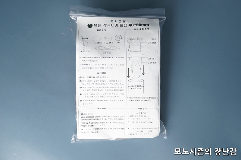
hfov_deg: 43.6
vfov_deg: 29.8
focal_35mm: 45
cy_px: 80
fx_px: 301
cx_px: 120
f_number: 6.3
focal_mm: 30
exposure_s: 1/160
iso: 400
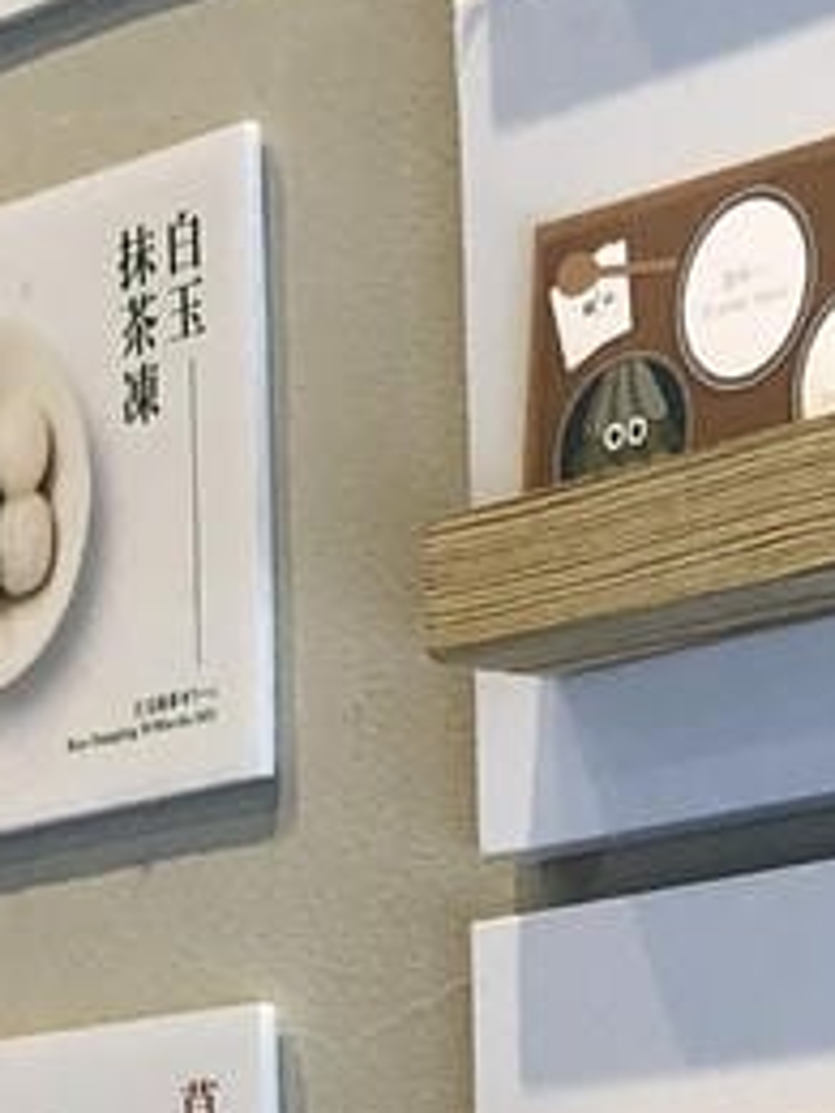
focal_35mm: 172
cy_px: 1687
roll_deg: -0.3
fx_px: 5532
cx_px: 685
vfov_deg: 11.0
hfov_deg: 8.6
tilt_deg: -0.2
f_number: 1.8
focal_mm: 3.99
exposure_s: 1/40
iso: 25
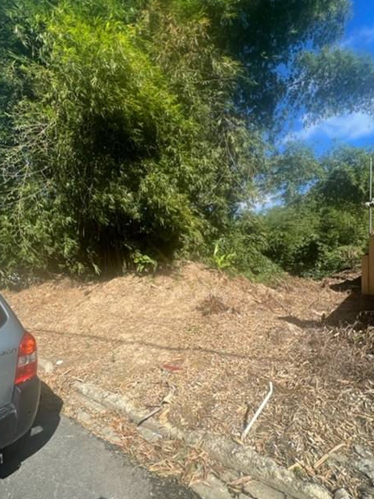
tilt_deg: -1.9
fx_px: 202
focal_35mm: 14
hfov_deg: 85.7
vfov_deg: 102.0
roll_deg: +1.8
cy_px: 257
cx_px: 181
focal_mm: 1.57
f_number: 1.8
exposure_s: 1/1376
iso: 32
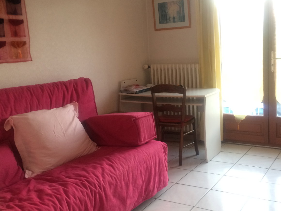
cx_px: 171
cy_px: 92
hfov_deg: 46.5
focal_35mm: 40
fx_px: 325
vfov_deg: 35.9
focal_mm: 4.15
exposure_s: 1/33
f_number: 2.2
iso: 64
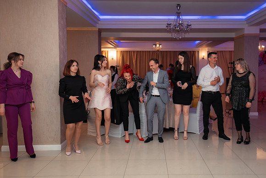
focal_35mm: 36
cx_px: 158
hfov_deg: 52.6
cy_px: 90
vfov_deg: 36.7
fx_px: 268
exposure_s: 1/200
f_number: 2.8
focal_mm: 30
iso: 1600
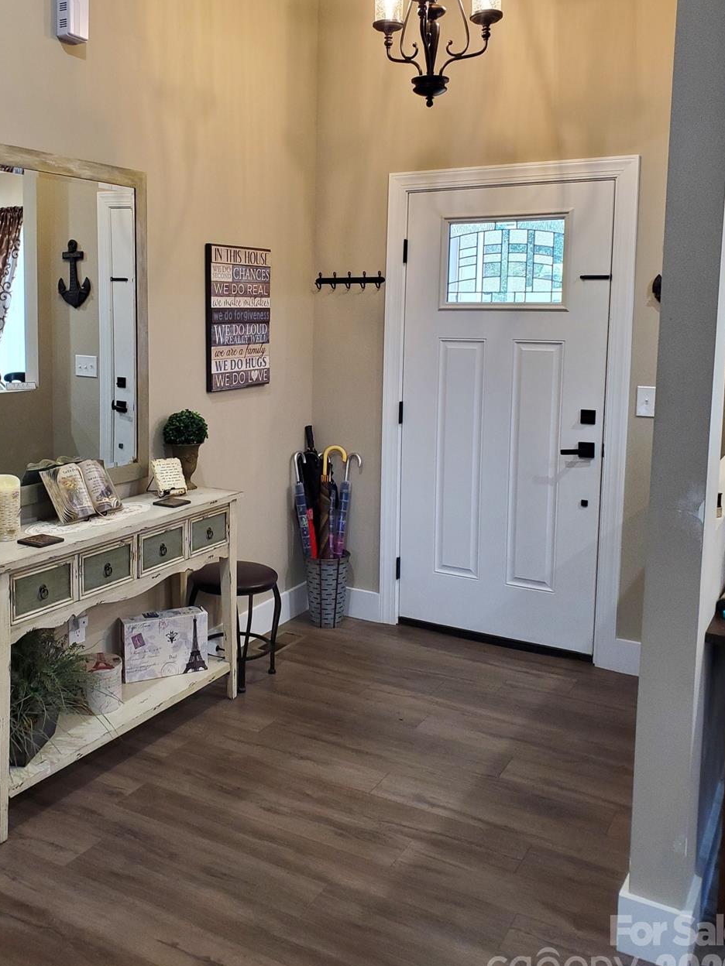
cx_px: 303
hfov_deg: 44.0
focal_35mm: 32
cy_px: 406
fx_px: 894
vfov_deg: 56.5
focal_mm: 4.3
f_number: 2.4
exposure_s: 1/40
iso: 320
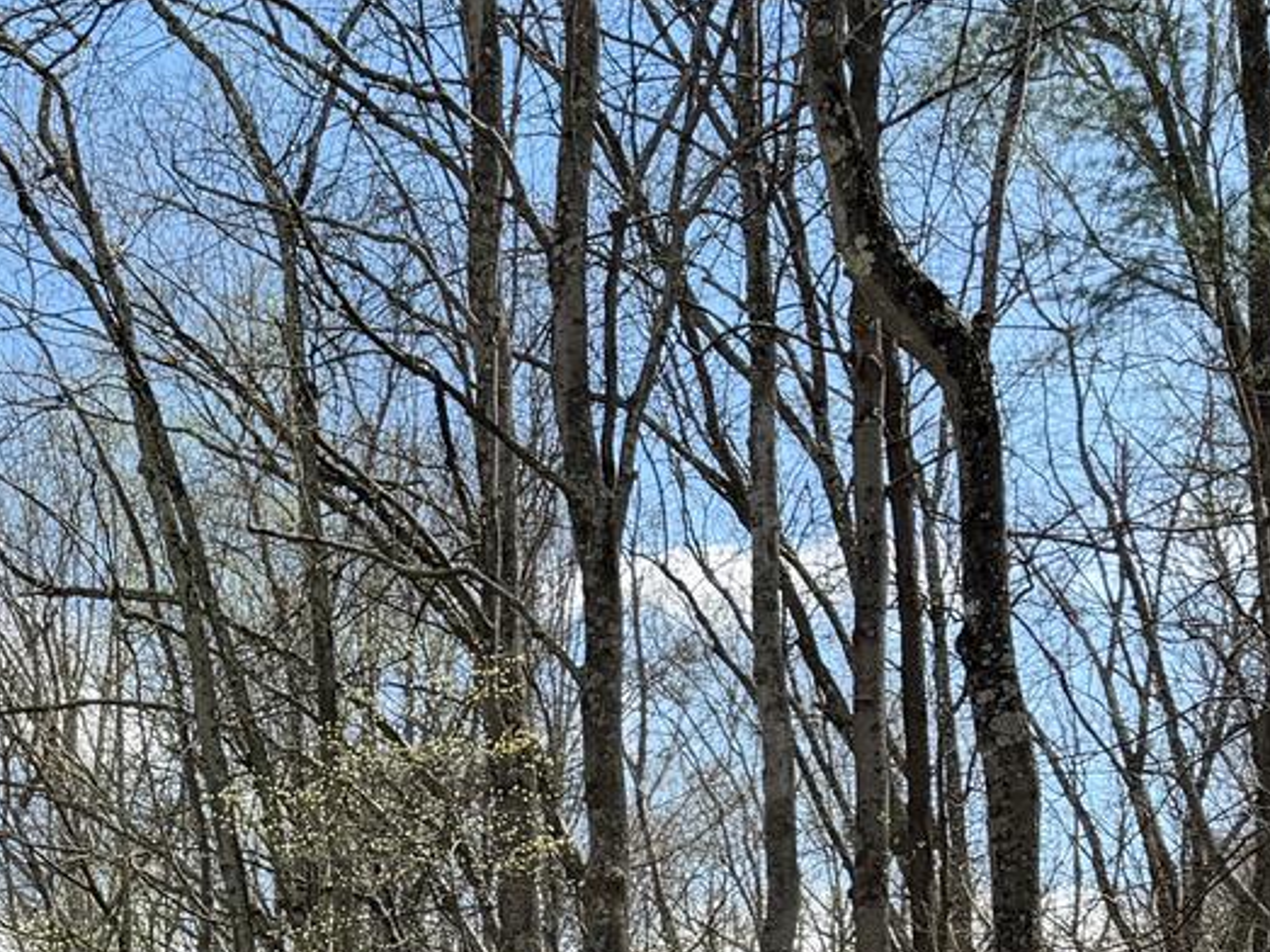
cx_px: -253
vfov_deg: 13.8
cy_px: 1763
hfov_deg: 19.6
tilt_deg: -2.3
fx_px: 3448
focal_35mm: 94
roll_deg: +2.0
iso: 80
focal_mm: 6.76
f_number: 1.78
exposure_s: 1/2907
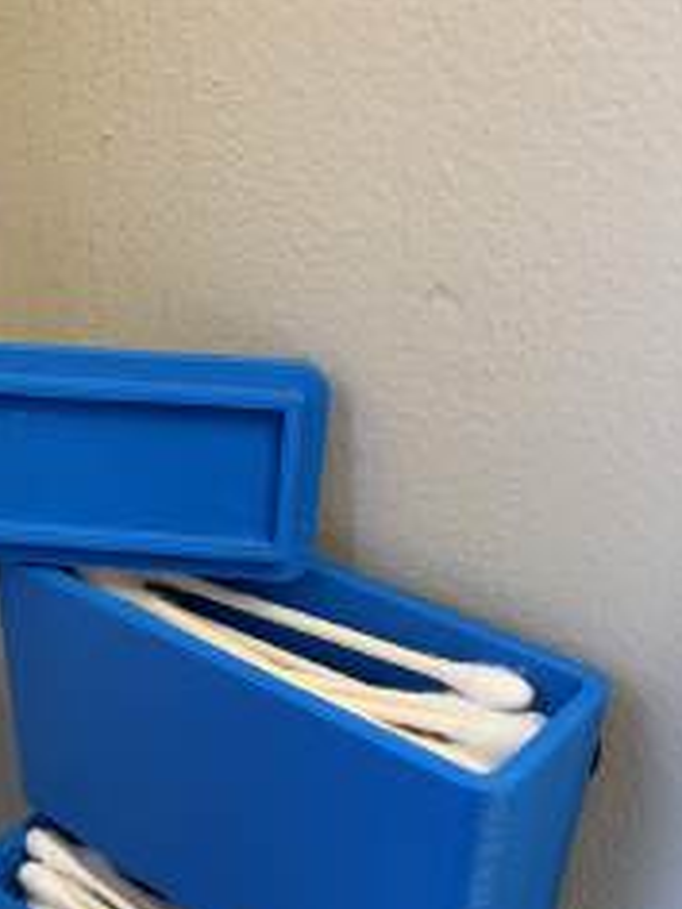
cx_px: 173
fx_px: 1156
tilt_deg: -35.8
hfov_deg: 32.3
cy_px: 689
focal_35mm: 44
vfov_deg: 41.6
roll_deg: +2.0
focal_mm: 4.25
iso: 80
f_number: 1.8
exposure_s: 1/120
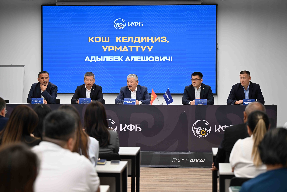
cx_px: 144
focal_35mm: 82
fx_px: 654
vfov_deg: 16.7
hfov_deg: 24.8
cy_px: 96
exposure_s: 1/200
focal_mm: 82
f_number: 2.8
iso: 320
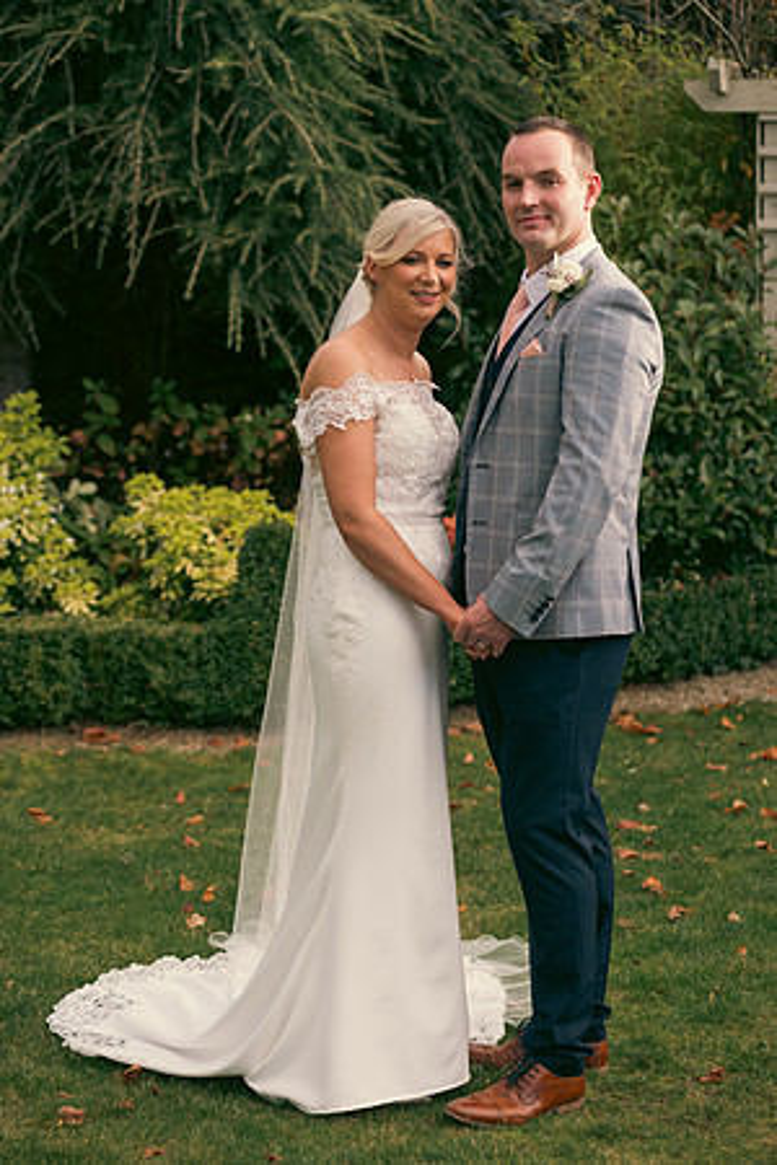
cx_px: 388
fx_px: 2590
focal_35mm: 80
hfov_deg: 17.1
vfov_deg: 25.4
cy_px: 582
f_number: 3.5
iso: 100
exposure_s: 1/250
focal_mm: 80
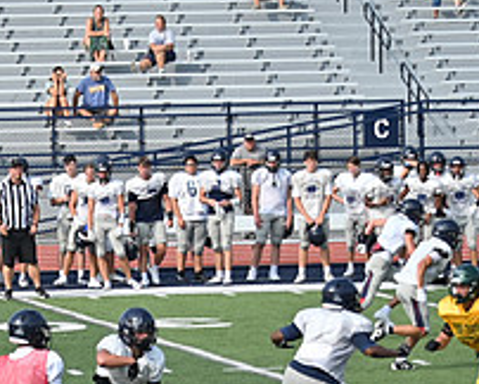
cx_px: 57
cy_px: 388
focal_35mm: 364
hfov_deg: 5.3
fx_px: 5165
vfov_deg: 4.3
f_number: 5.3
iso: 140
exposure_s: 1/800
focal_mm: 90
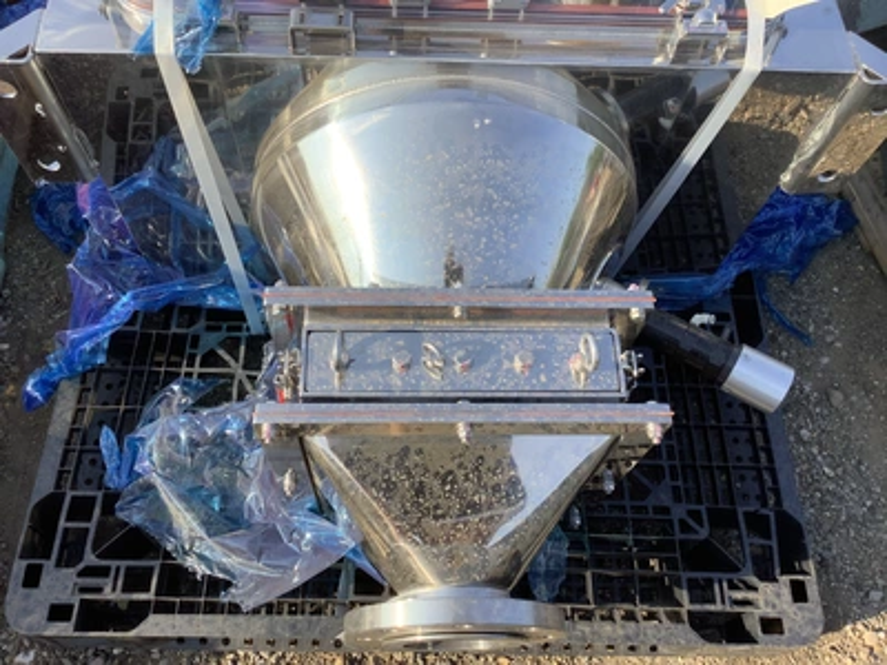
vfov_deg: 45.4
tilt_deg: -64.2
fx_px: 794
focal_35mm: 31
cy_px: 332
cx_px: 444
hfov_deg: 58.4
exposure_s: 1/550
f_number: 2.4
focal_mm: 3.3
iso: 25
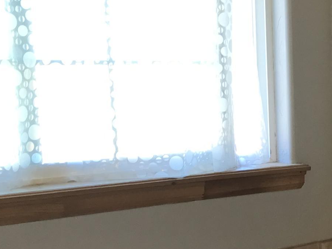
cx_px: 429
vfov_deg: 15.6
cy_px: 255
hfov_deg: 19.5
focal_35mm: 93
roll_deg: -0.5
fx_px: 892
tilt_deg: -10.0
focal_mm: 3.99
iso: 25
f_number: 1.8
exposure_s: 1/40
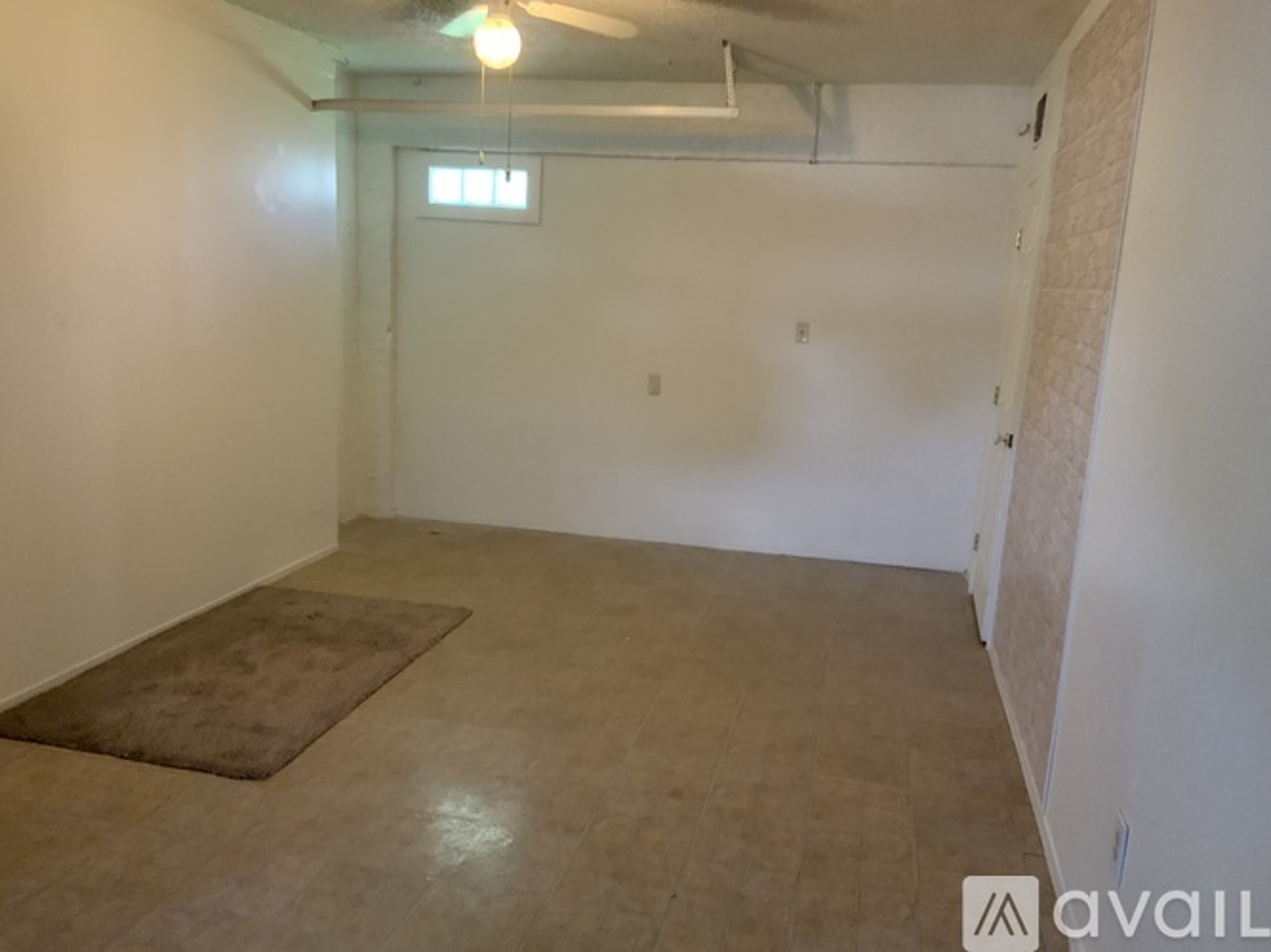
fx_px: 1065
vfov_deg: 48.2
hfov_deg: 61.7
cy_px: 476
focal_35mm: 29
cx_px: 636
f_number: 1.8
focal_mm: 3
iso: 250
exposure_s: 1/60
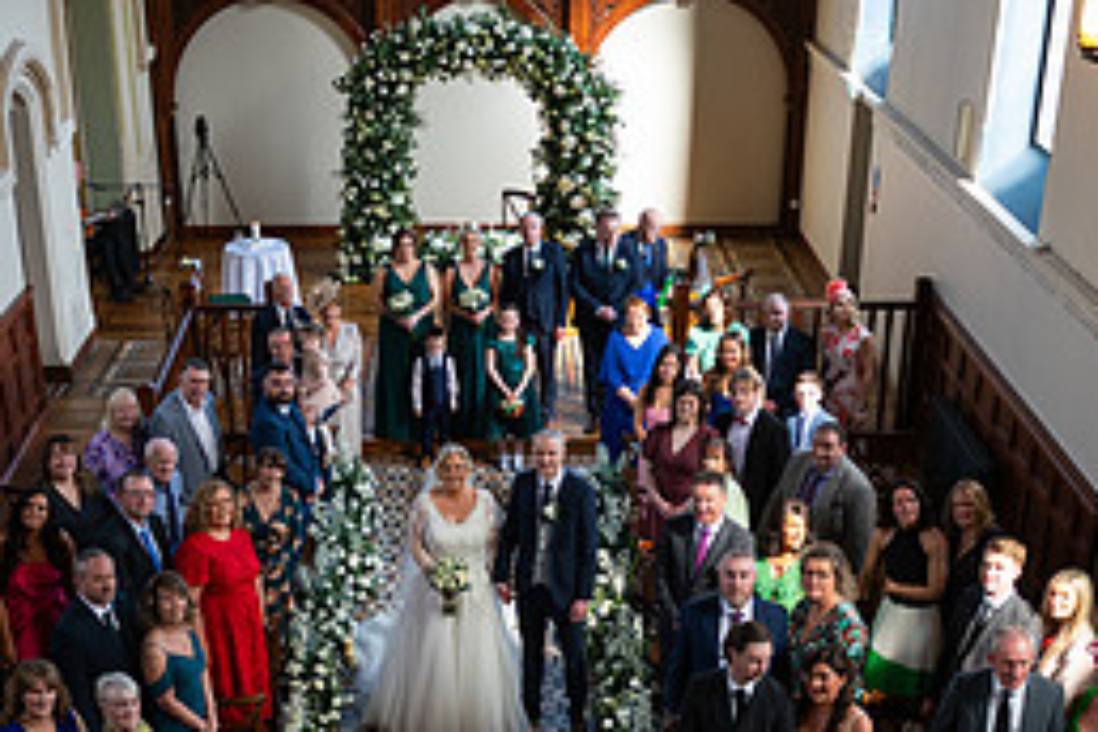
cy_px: 670
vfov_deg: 24.3
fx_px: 1647
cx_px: 485
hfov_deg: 36.8
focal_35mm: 54
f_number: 3.5
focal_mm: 24
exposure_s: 1/160
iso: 500
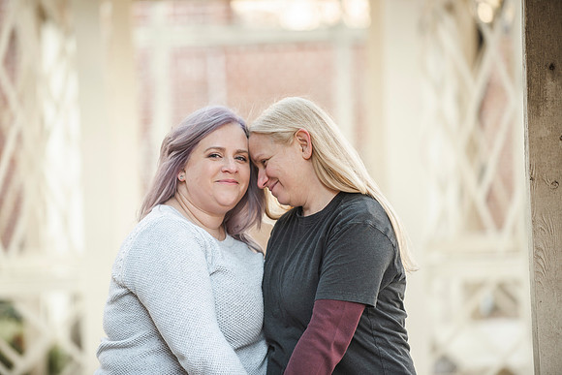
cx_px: 283
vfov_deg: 7.4
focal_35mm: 186
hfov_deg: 11.1
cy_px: 178
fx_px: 2905
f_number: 2.8
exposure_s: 1/160
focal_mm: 175
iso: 400
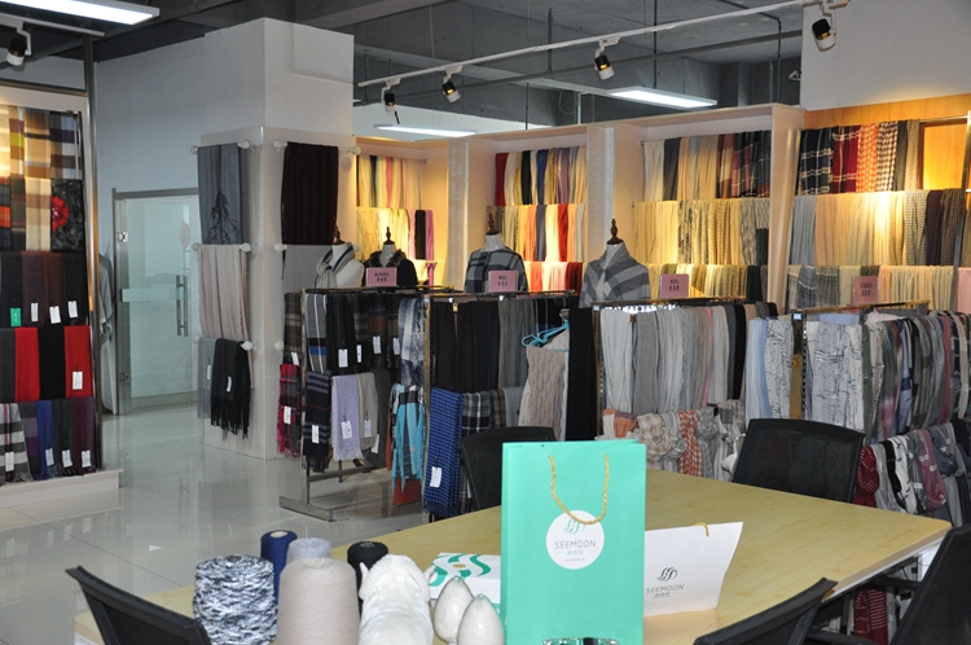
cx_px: 486
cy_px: 322
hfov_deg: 51.3
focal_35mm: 38
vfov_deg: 35.4
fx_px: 1010
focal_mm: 25
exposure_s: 1/60
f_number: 4
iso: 800
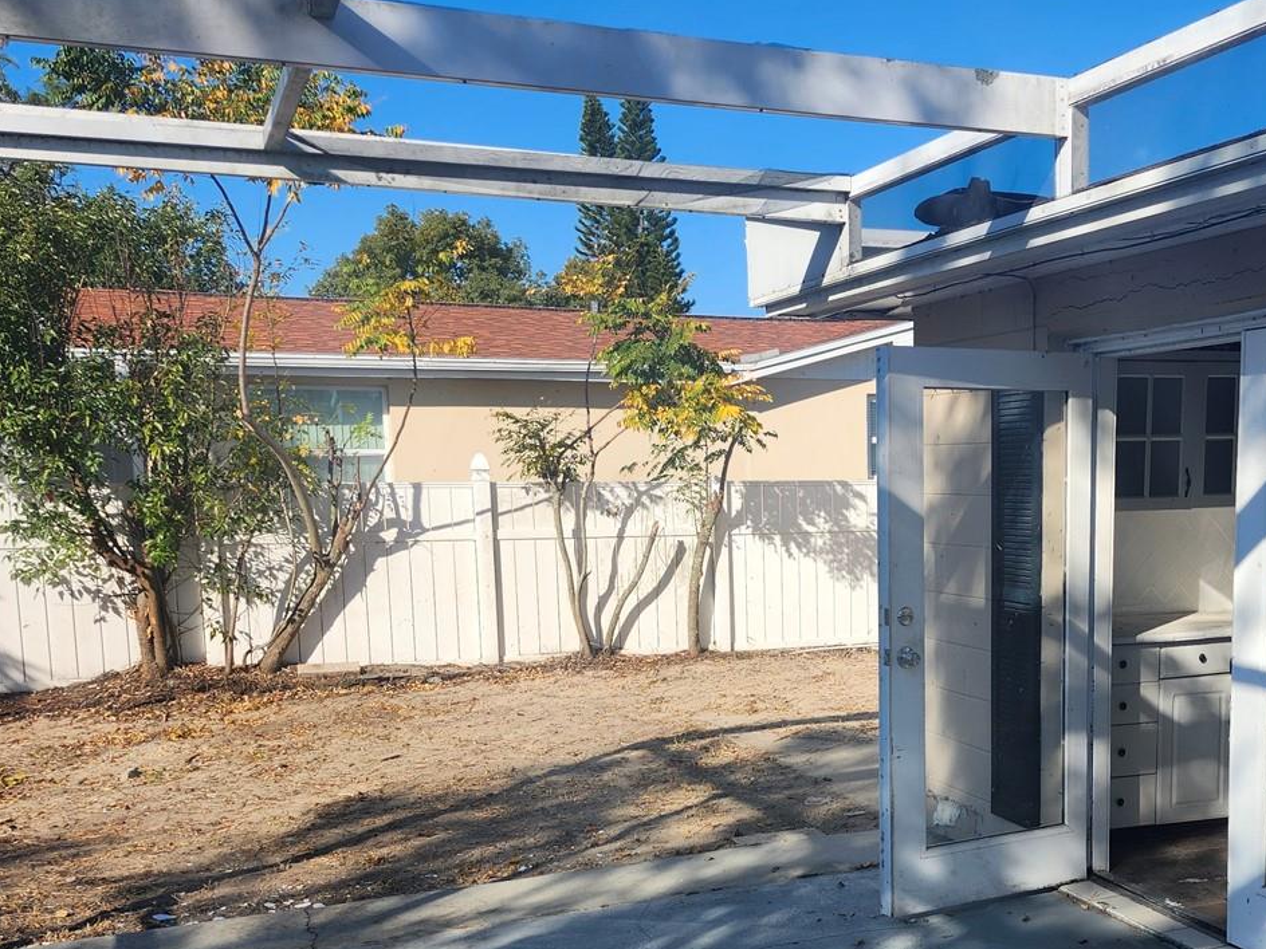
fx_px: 1426
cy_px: 690
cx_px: 876
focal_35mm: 39
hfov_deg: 46.9
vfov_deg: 36.1
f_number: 1.8
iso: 25
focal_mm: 5.54
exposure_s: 1/1550
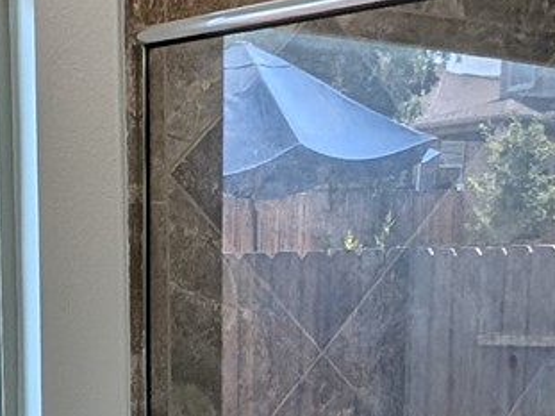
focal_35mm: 79
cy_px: 402
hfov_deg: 24.5
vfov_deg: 18.2
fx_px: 1266
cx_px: 411
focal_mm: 2.02
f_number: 1.7
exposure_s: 1/120
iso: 53
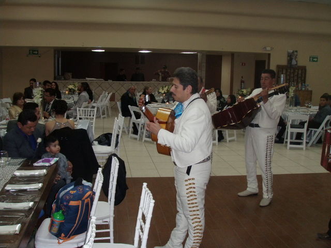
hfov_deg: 49.0
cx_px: 166
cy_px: 124
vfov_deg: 37.7
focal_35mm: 38
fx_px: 363
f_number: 3.5
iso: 200
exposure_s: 1/30
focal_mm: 6.7
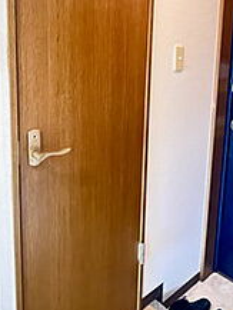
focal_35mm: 31
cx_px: 90
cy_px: 103
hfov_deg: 45.2
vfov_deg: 57.0
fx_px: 278
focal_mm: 1.55
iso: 2000
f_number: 2.4
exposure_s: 1/17
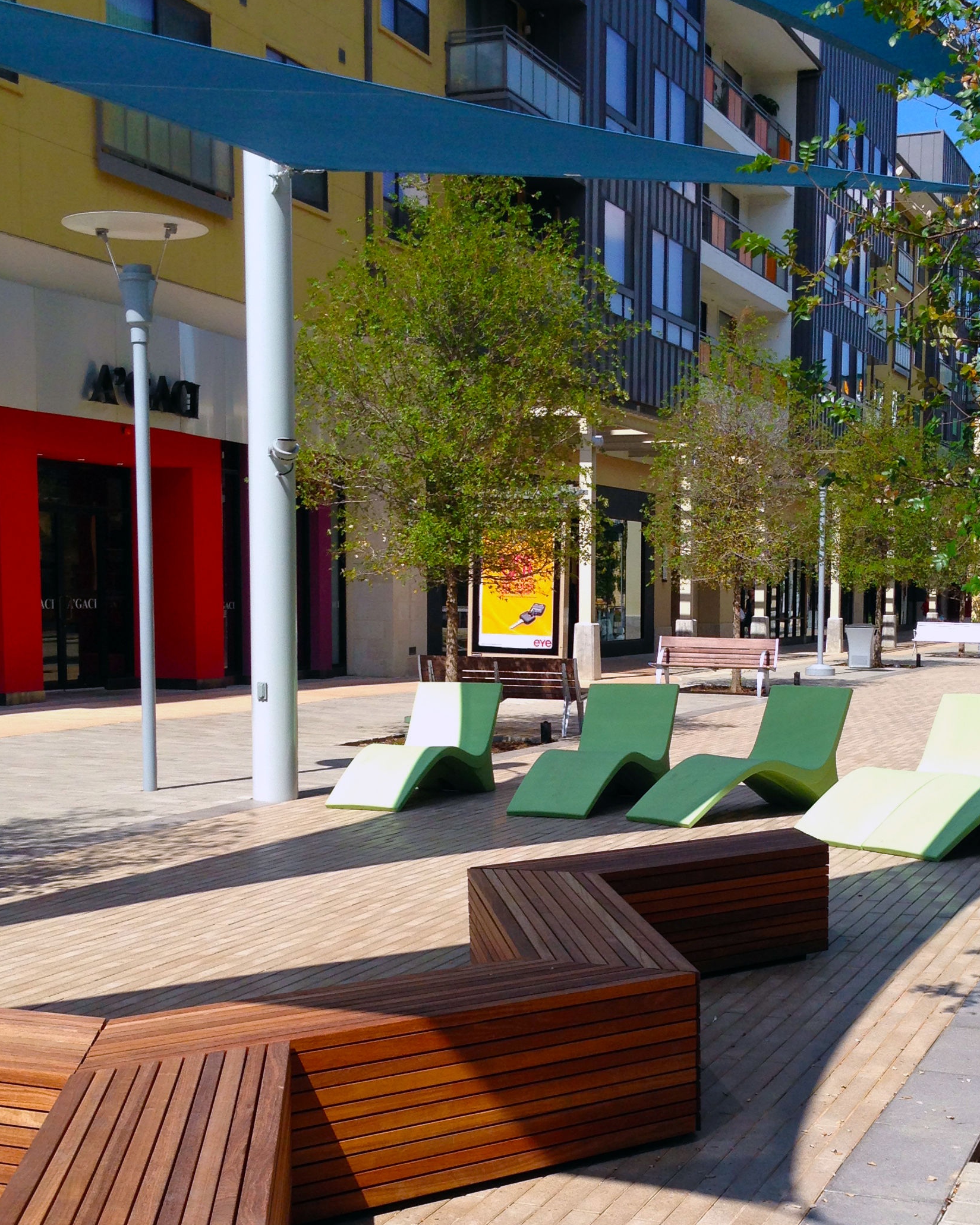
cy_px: 793
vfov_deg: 36.4
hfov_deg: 29.7
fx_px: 1849
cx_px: 549
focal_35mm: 51
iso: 50
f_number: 2.4
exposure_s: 1/1466
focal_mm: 4.12
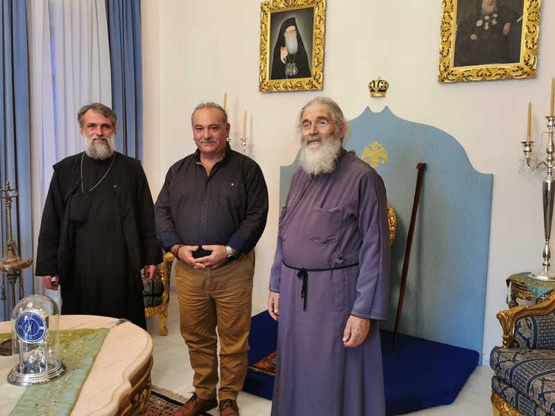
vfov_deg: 46.8
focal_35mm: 30
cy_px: 208
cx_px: 278
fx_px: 481
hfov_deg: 60.0
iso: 320
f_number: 1.6
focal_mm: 5.56
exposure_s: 1/50
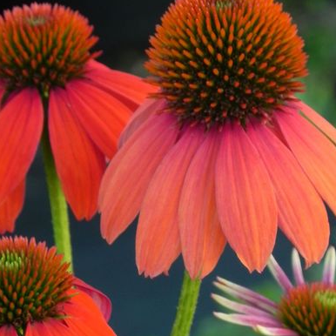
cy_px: 243
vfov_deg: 2.8
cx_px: 117
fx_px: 6787
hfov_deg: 2.8
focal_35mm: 618
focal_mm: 59.9
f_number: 5
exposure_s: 1/50
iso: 160
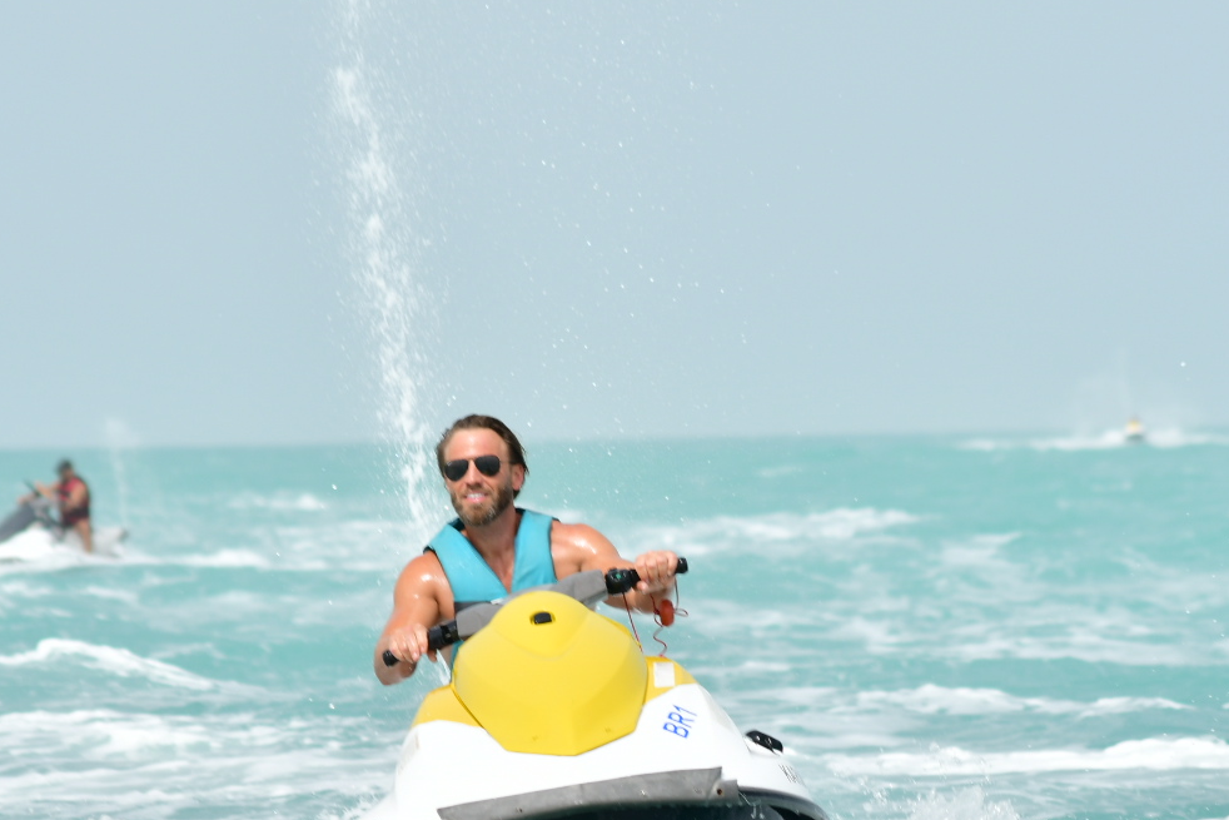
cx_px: 705
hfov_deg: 5.6
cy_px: 660
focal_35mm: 371
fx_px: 12667
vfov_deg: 3.7
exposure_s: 1/1250
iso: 160
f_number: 5.6
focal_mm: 150
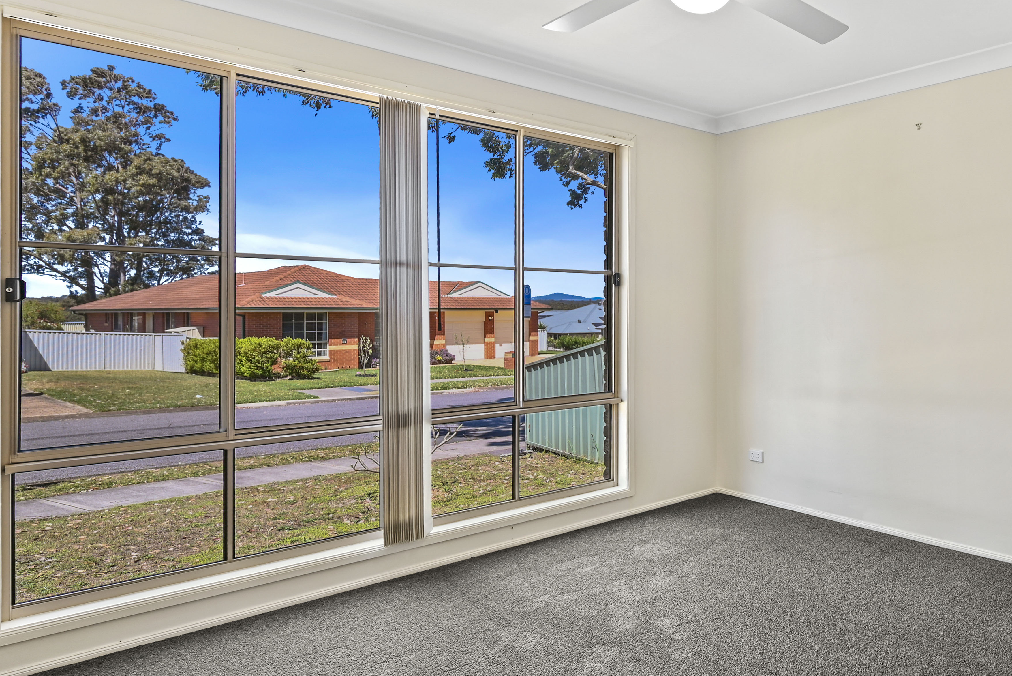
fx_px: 675
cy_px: 345
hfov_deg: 67.1
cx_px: 805
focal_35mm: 24
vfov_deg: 53.2
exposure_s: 1/30
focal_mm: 14
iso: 100
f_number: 4
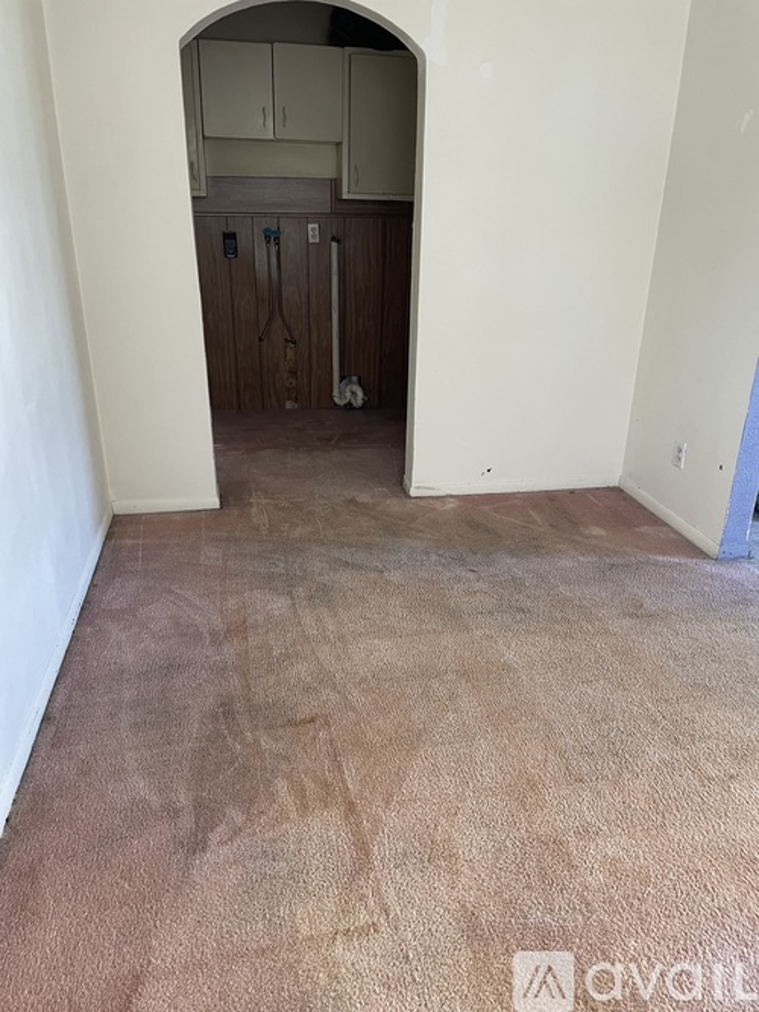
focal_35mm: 26
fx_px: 760
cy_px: 506
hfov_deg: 53.0
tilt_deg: -21.9
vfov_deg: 67.3
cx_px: 380
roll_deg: +0.7
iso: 200
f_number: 1.6
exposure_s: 1/60
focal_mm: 4.2
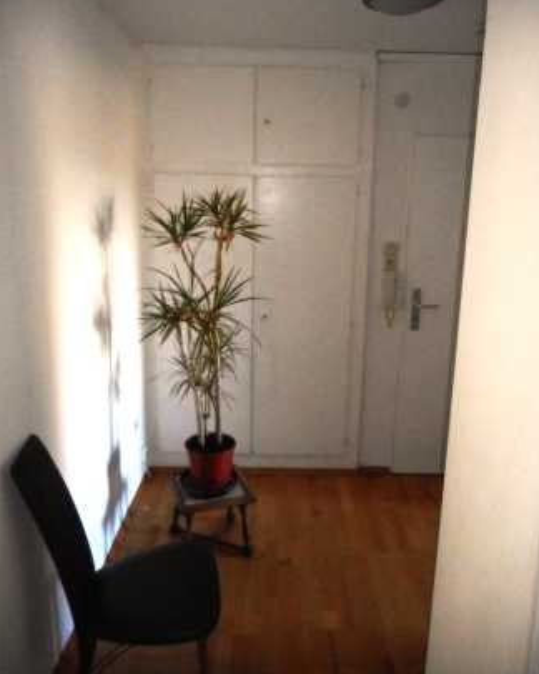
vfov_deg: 63.9
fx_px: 538
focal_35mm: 27
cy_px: 305
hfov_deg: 53.2
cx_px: 274
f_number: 3.7
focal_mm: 4.5
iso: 400
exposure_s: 1/25
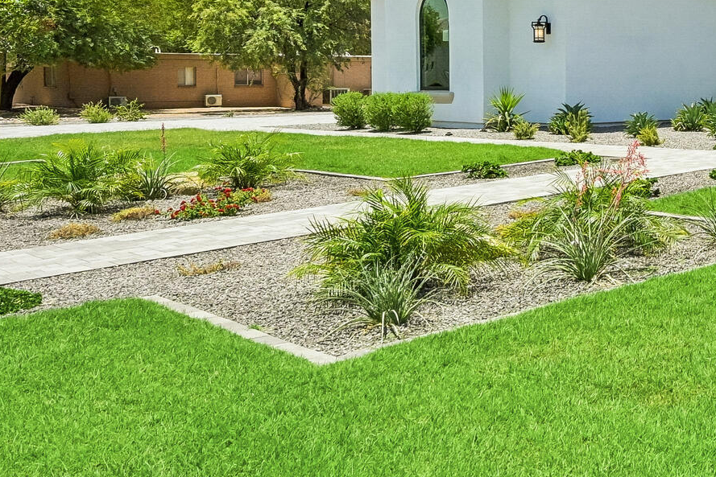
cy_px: 97
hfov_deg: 31.2
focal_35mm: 54
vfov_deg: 24.7
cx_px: 851
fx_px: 1074
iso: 640
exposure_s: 1/2000
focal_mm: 16
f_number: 8
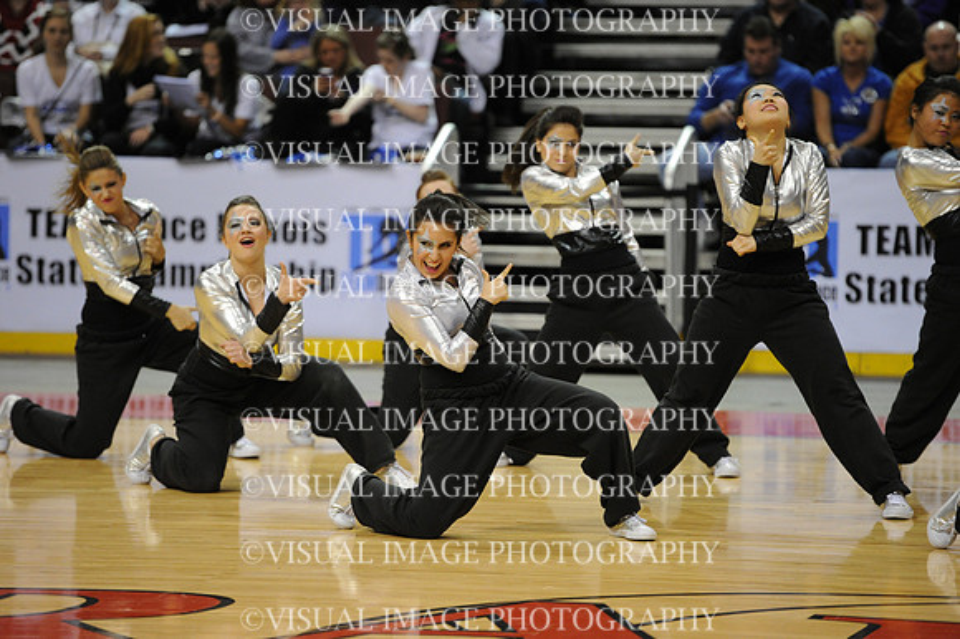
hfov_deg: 10.3
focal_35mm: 200
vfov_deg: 6.9
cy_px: 320
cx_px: 480
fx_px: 5330
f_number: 3.2
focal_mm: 200
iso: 5000
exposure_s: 1/640
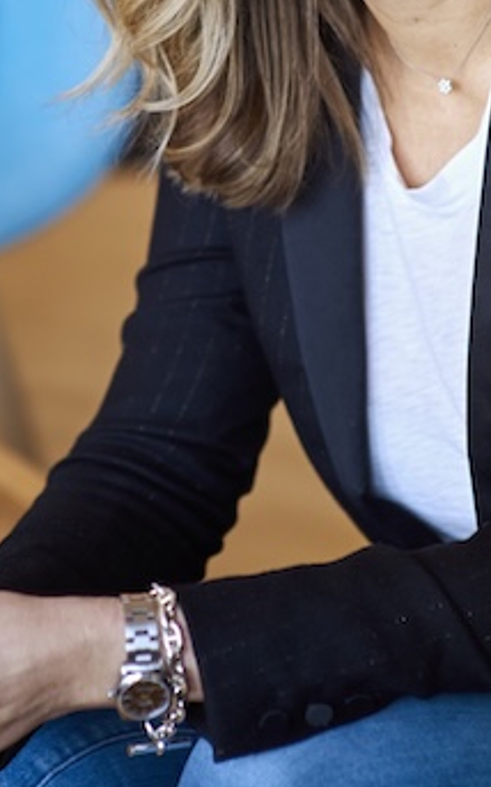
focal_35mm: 186
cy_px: 133
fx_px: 3987
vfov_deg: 11.2
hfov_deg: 7.0
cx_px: 244
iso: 400
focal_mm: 85
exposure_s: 1/200
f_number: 2.2
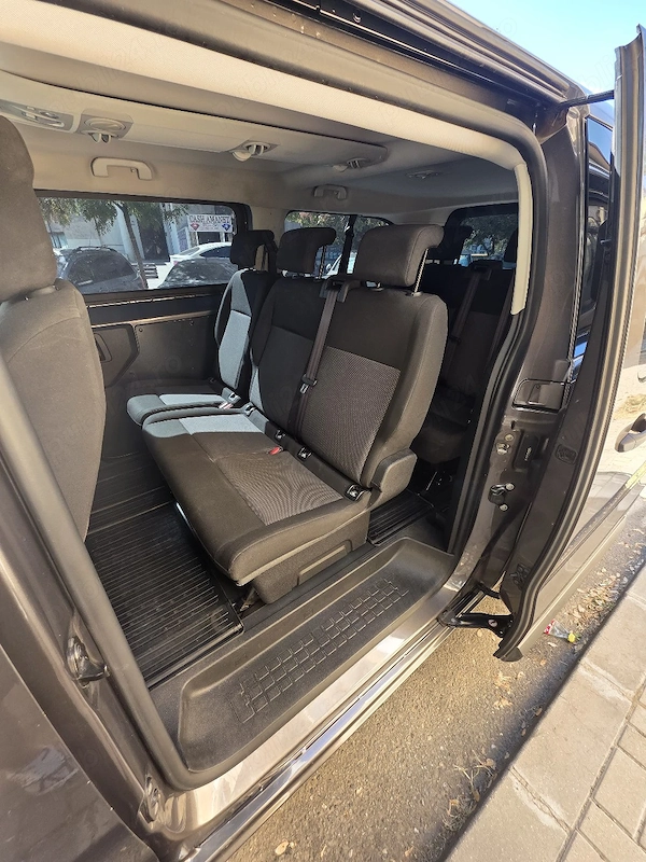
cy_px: 431
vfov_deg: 106.2
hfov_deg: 89.9
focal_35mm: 13
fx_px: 323
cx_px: 323
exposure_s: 1/101
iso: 40
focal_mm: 2.2
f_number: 1.9
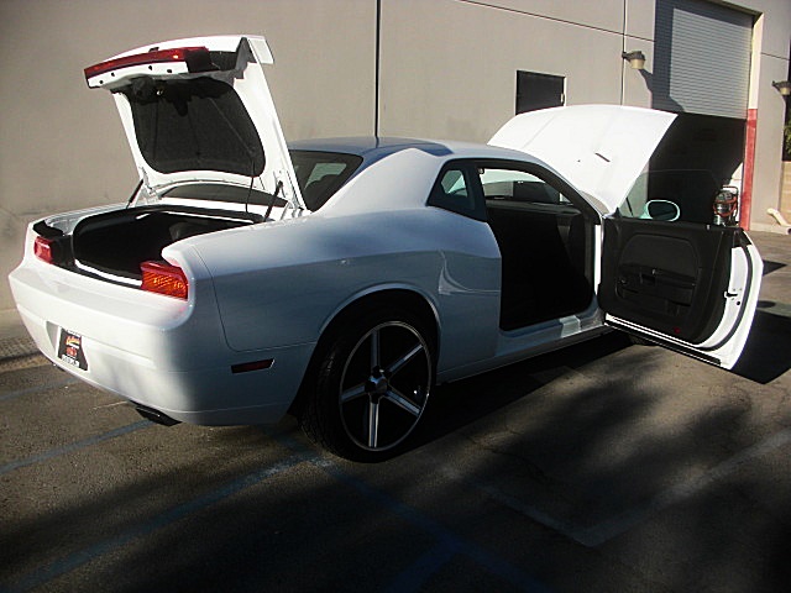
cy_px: 296
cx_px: 396
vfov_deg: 39.7
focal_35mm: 36
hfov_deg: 51.4
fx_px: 823
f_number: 7.9
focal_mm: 6.3
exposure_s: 1/200
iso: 50
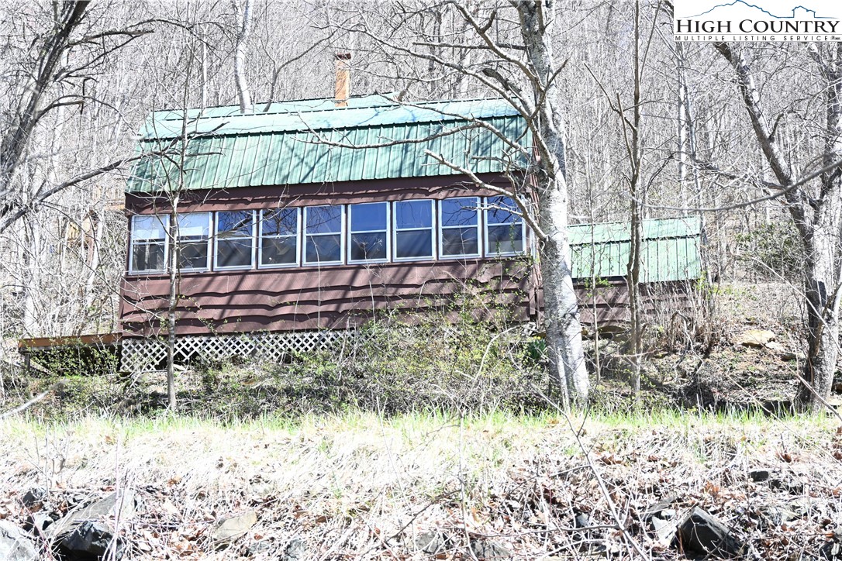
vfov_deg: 22.6
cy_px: 280
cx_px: 421
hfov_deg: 33.4
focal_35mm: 60
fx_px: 1403
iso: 320
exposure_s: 1/250
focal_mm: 40
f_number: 5.6
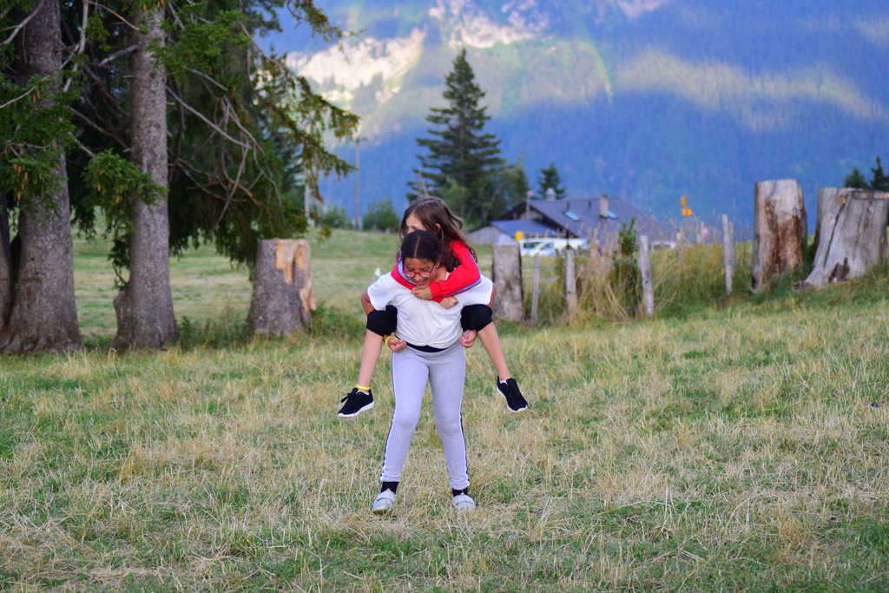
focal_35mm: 112
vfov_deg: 12.2
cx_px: 444
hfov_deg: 18.2
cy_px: 296
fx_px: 2778
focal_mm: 75
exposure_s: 1/800
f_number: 4
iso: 640
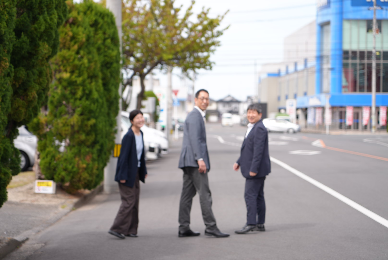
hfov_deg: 19.4
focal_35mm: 105
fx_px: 1132
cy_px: 130
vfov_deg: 13.1
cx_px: 194
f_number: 4
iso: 100
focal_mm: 105
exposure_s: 1/250
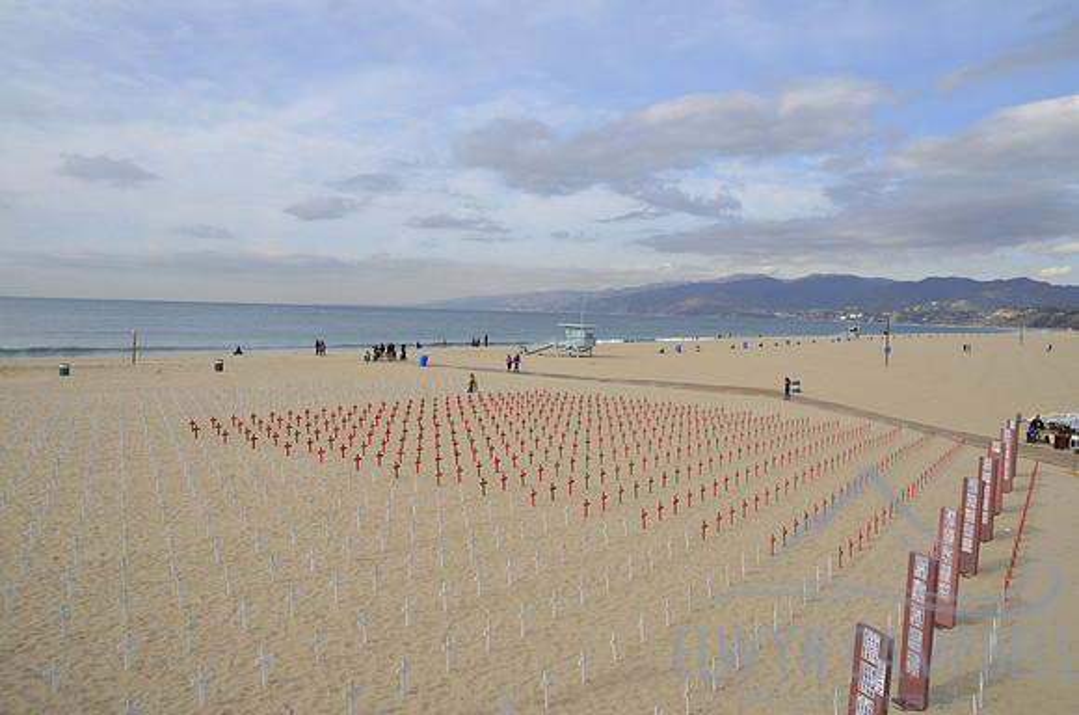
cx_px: 540
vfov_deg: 47.7
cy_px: 358
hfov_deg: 67.5
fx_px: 807
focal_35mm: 27
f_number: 8
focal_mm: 18
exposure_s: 1/250
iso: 100
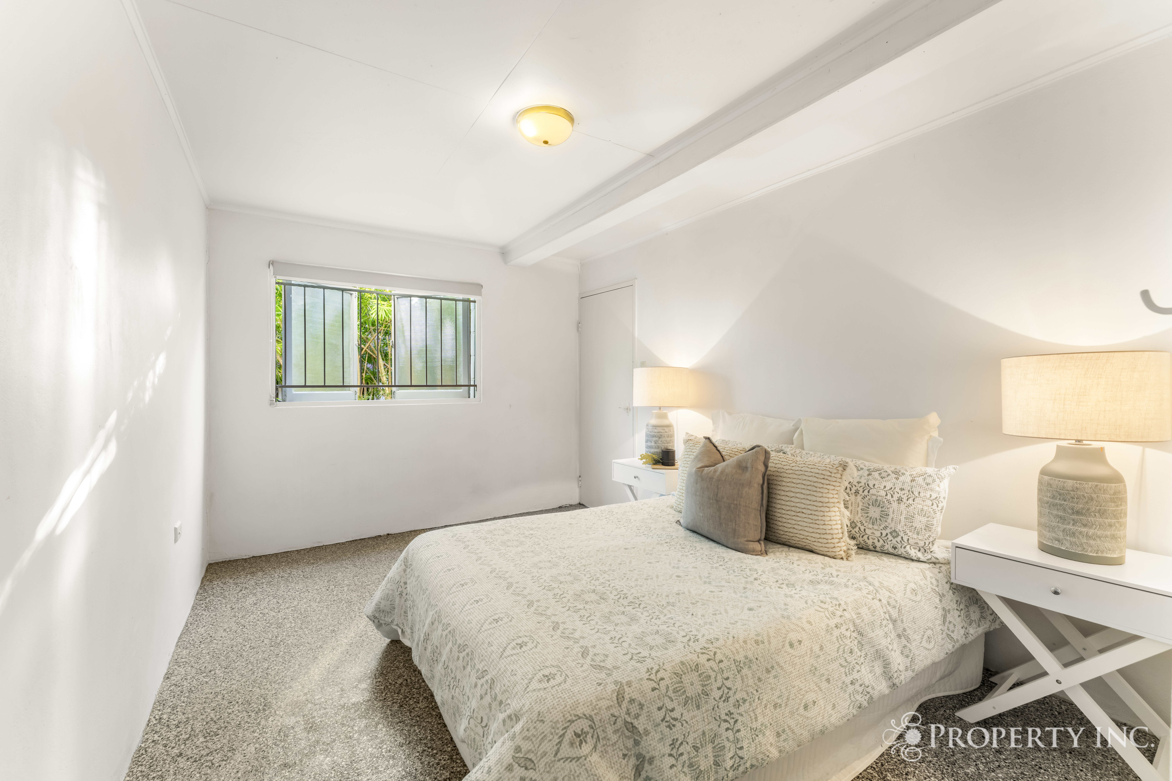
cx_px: 586
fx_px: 456
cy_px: 390
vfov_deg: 81.2
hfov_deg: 104.3
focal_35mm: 14
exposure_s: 1/3
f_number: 10
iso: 320
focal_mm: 14
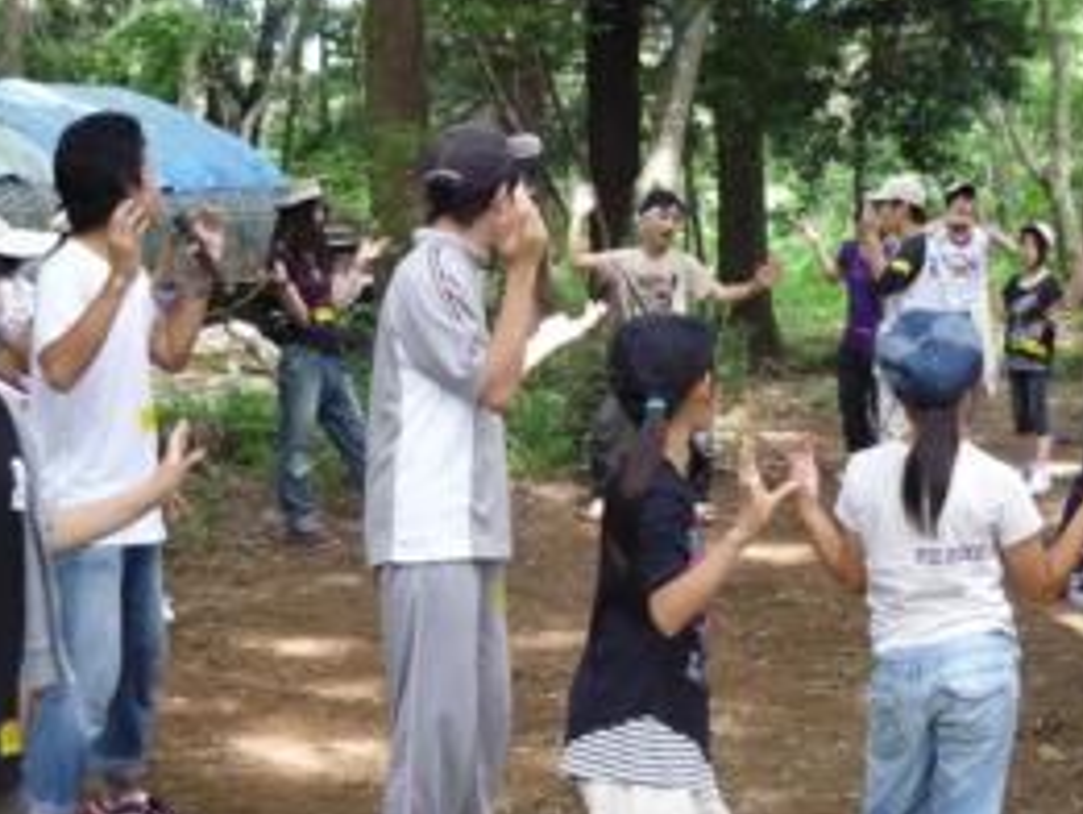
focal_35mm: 75
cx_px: 473
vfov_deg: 19.7
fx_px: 2348
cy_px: 390
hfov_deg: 26.0
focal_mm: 6.3
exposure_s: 1/60
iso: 400
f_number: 2.9
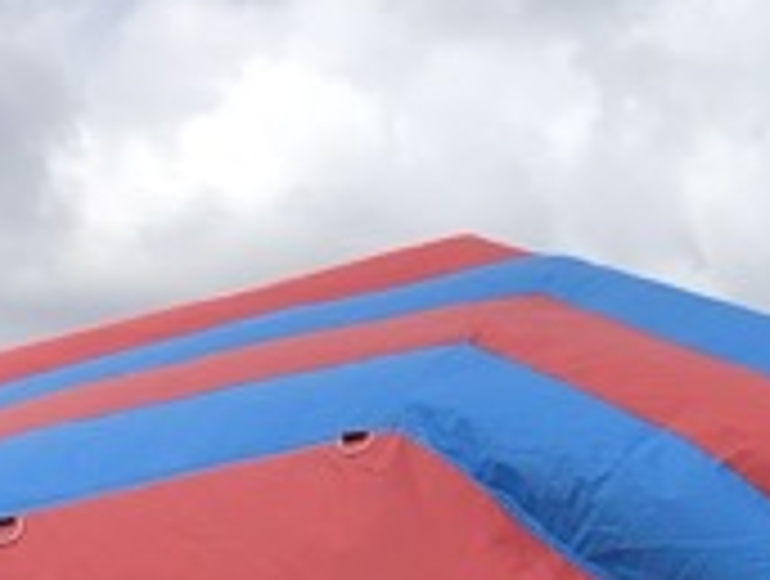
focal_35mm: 147
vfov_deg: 9.6
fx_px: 3277
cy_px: 1027
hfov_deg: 12.9
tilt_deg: -3.7
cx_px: 1045
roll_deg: -1.5
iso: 20
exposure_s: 1/1779
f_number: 1.8
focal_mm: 3.99
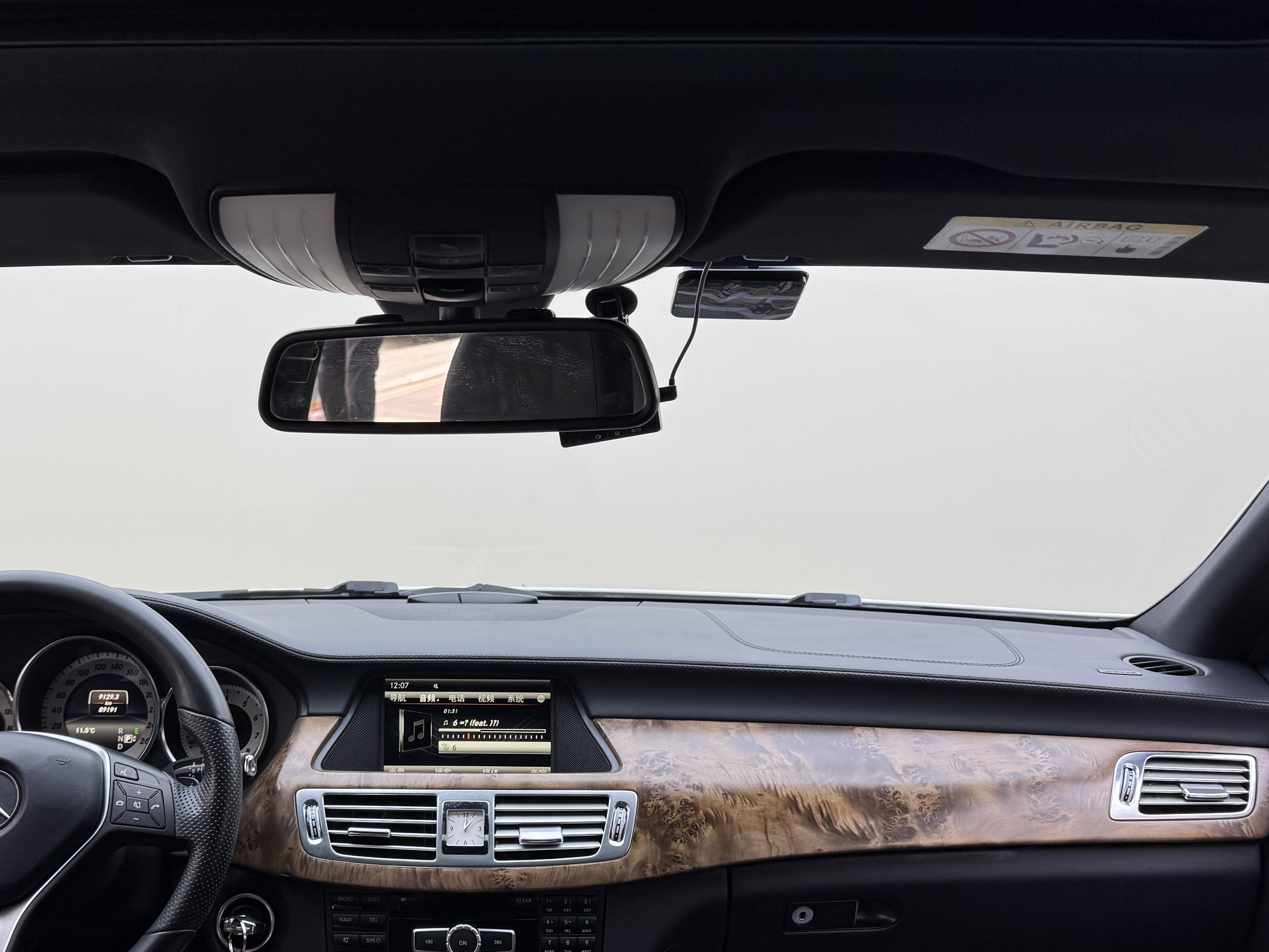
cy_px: 600
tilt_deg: -6.8
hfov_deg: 48.4
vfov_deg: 37.5
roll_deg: +0.1
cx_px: 465
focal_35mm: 38
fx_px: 1393
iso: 64
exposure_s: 1/91
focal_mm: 6.76
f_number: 1.78
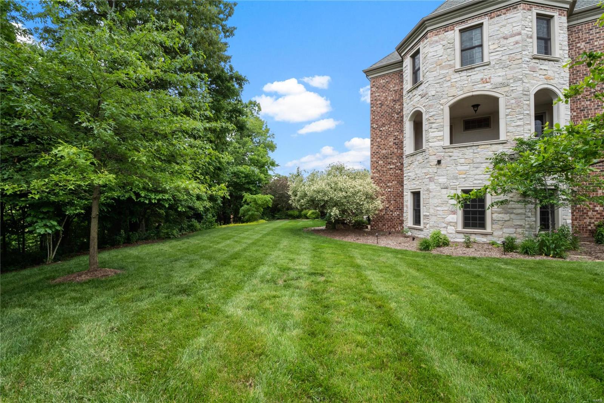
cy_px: 202
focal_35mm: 16
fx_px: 268
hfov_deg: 96.7
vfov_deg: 73.7
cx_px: 302
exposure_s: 1/200
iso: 400
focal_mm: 8
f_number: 10
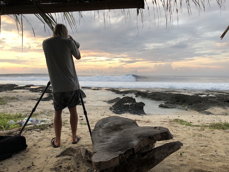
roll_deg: -0.5
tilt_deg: -2.4
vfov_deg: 49.7
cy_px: 86
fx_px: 185
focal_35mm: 28
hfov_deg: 63.4
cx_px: 114
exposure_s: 1/50
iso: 20
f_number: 1.8
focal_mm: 3.99
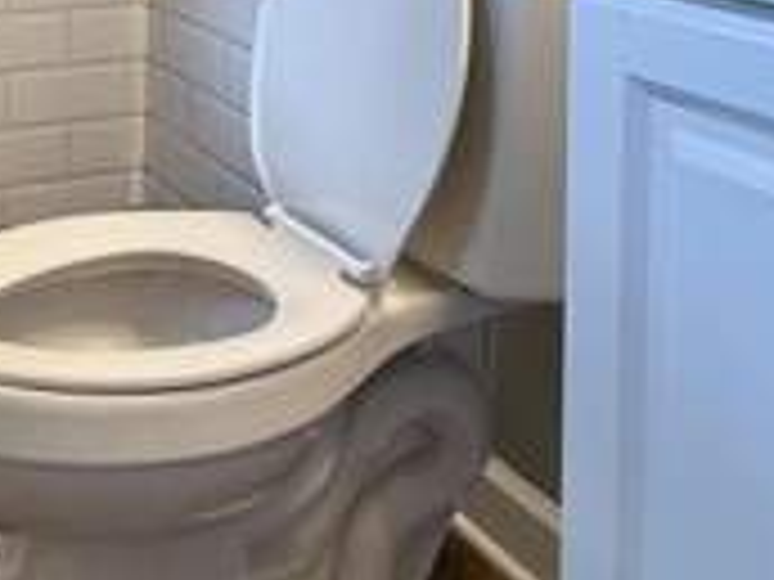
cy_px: -207
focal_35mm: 52
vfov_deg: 24.0
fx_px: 1163
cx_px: 108
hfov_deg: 35.1
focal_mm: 2.22
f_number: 2.2
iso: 160
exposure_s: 1/120
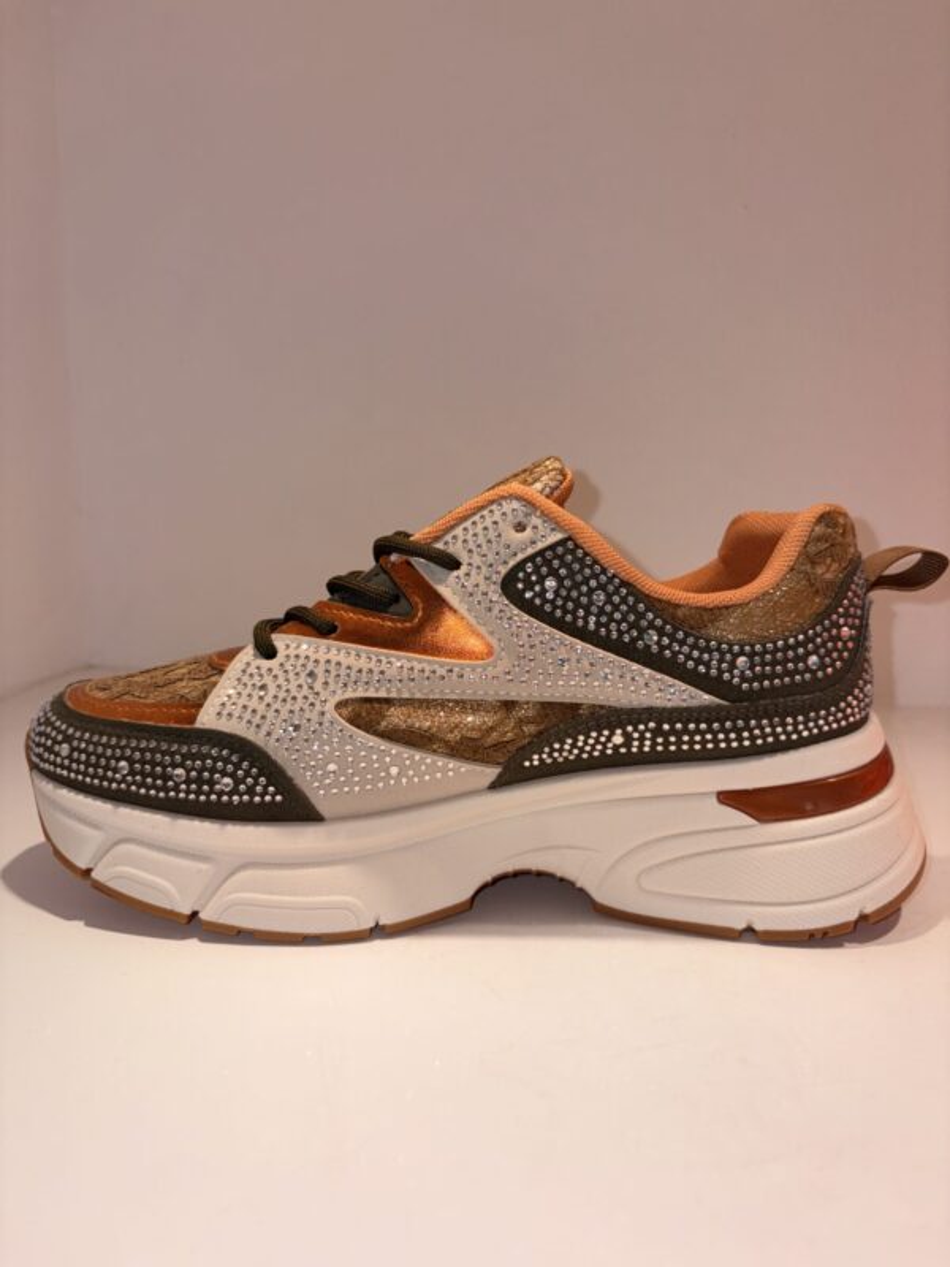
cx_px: 475
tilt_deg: -10.4
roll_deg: -1.4
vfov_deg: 67.3
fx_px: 951
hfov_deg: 53.1
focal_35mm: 26
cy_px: 634
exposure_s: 1/507
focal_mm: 5.96
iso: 32
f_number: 1.6
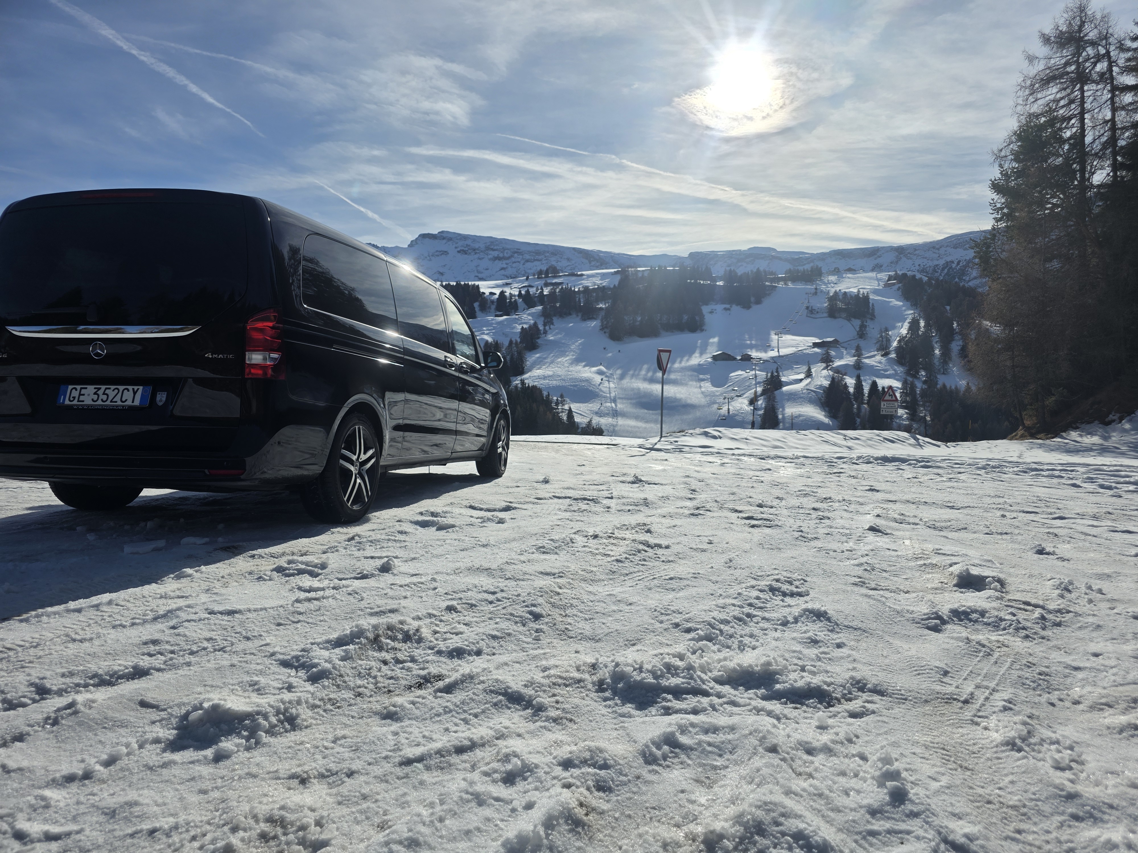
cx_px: 569
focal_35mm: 23
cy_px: 426
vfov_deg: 58.9
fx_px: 756
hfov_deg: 73.9
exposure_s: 1/7944
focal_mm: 6.3
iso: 20
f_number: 1.7
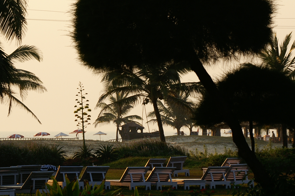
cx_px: 176
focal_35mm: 294
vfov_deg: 4.7
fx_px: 2407
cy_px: 108
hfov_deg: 7.0
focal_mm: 100
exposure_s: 1/125
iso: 200
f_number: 13
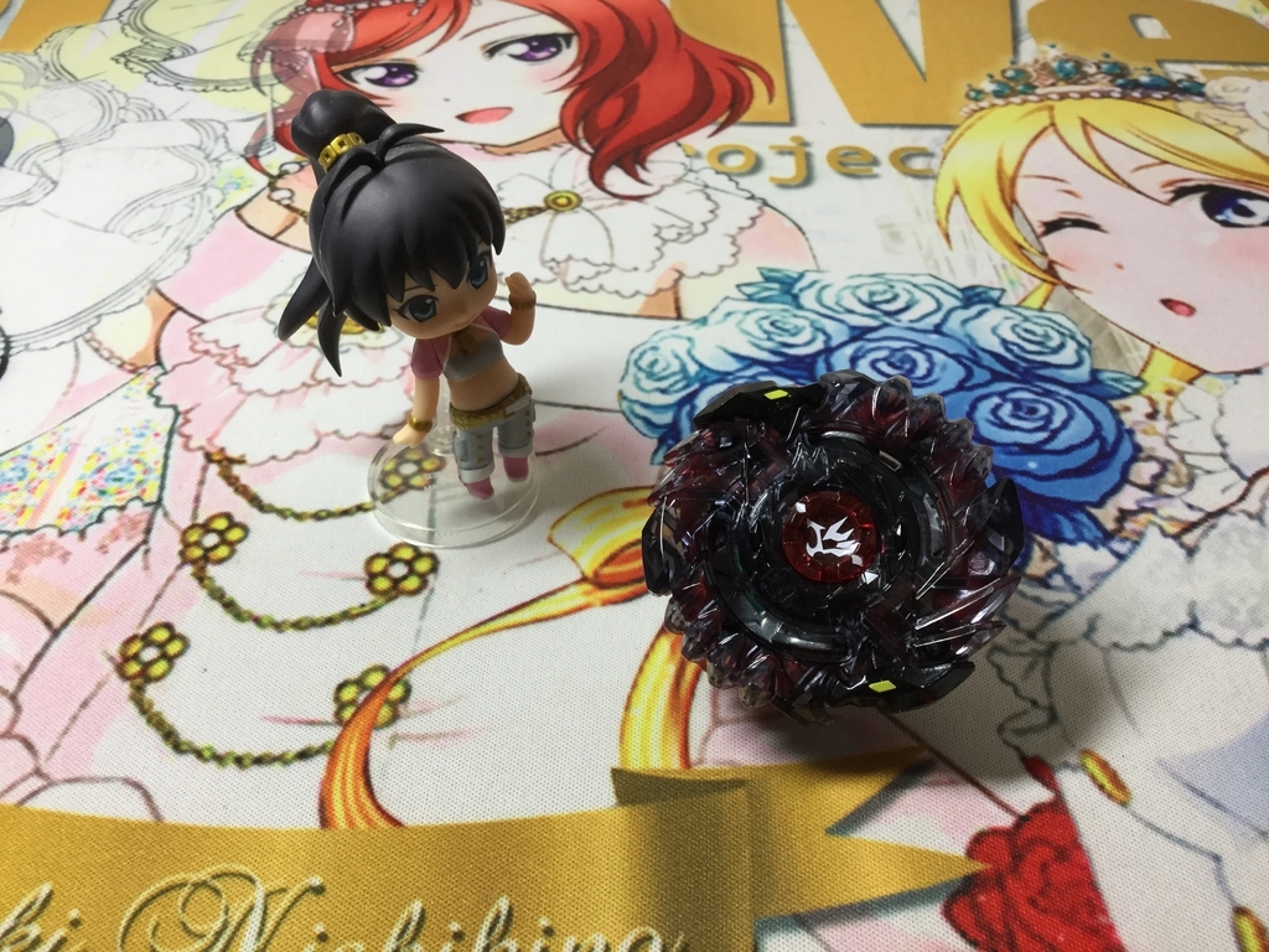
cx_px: 634
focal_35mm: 31
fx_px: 1136
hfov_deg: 58.4
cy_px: 476
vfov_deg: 45.4
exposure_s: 1/40
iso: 32
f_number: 2.4
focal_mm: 3.3
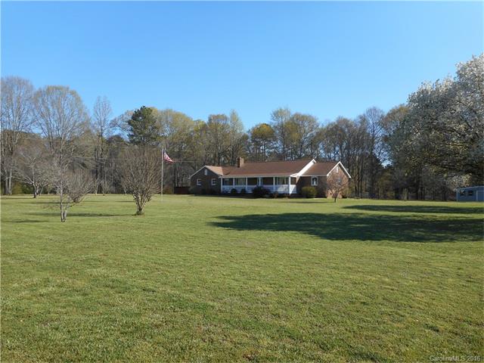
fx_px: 350
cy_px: 182
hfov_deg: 69.4
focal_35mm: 25
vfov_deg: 54.9
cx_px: 242
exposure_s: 1/500
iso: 80
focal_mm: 4.5
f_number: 3.7
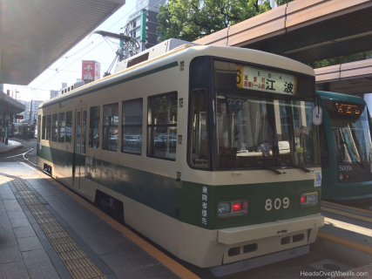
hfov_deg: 61.7
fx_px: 312
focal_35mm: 29
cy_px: 140
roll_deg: -2.1
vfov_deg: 48.2
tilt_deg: -1.9
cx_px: 186
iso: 32
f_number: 2.2
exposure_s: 1/820
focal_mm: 4.15
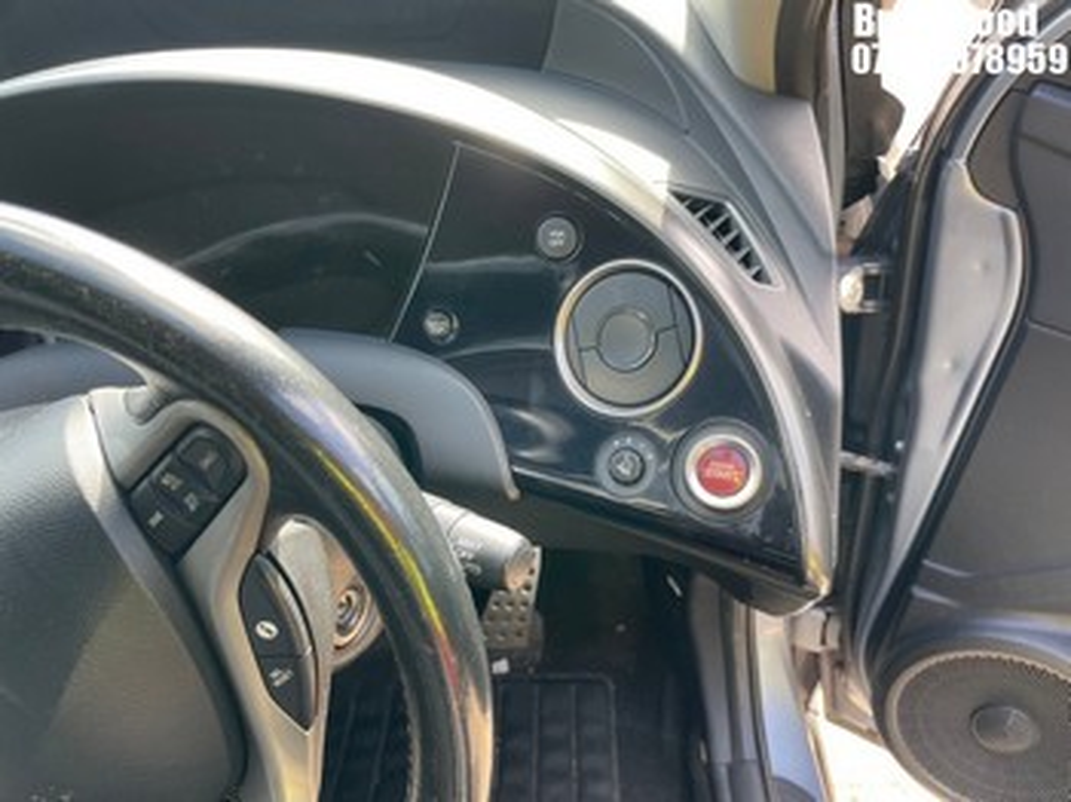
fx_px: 804
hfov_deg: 67.3
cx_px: 536
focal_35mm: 26
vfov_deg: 53.0
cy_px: 401
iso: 50
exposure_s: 1/121
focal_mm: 4.2
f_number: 1.6
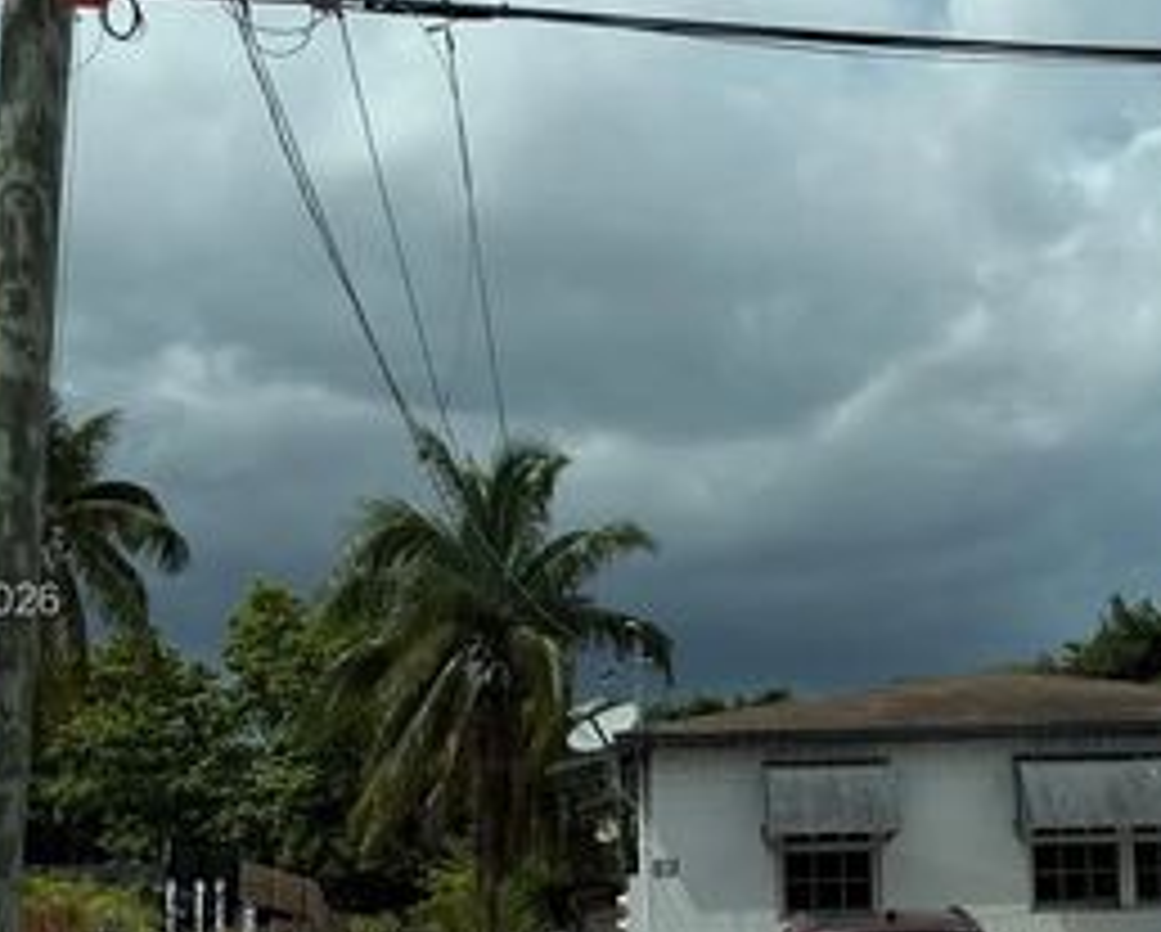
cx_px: 940
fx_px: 1995
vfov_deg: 26.2
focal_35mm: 58
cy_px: 603
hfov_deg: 31.5
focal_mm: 6.76
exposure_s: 1/8130
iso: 80
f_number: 1.78
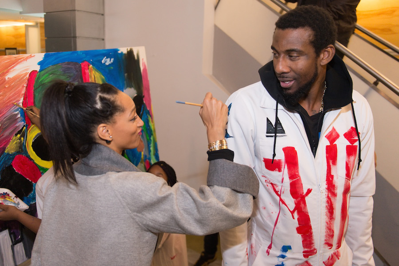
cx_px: 200
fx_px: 321
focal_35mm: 29
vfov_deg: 45.0
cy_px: 133
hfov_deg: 63.7
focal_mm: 29
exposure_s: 1/200
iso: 3200
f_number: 2.8
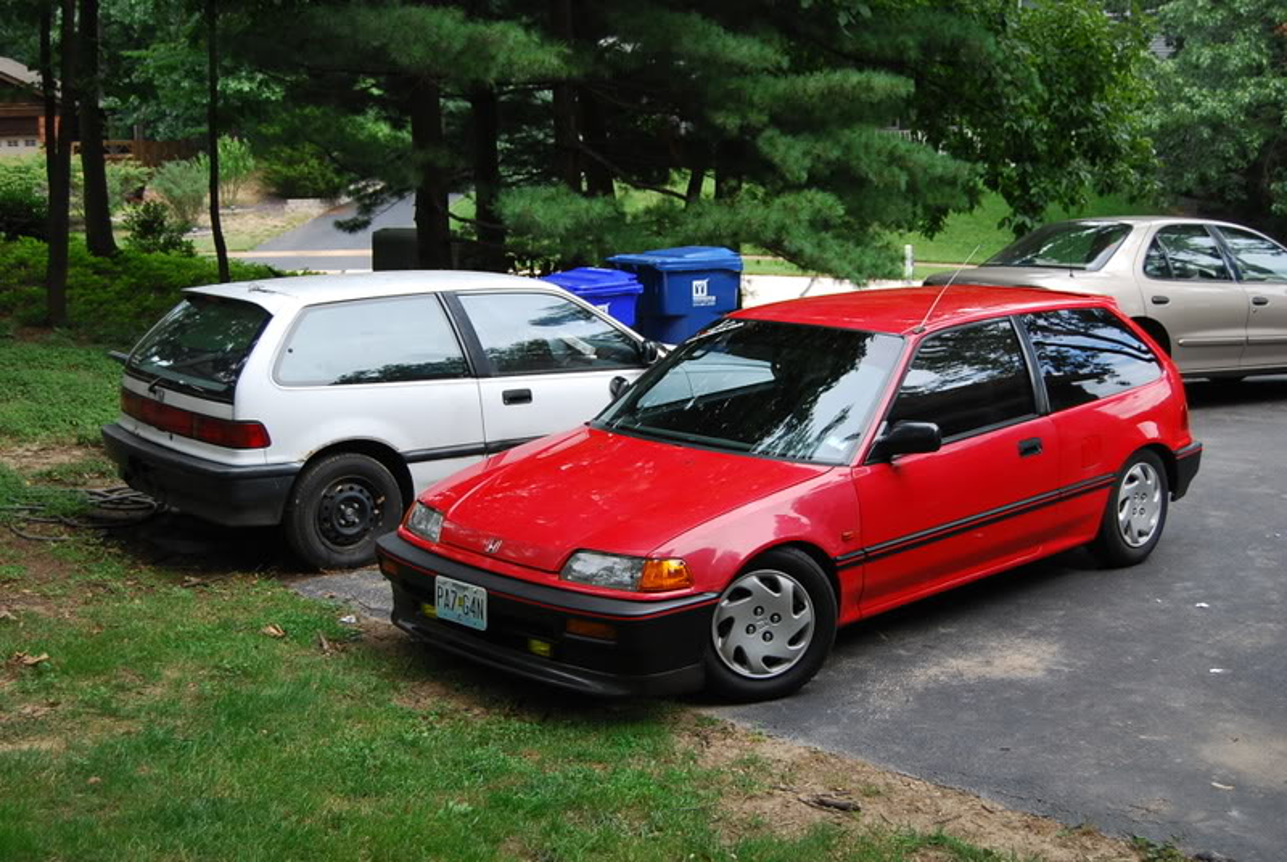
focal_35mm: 45
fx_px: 1611
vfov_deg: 30.0
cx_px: 644
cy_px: 431
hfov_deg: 43.5
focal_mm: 30
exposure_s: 1/500
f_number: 4.2
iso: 400
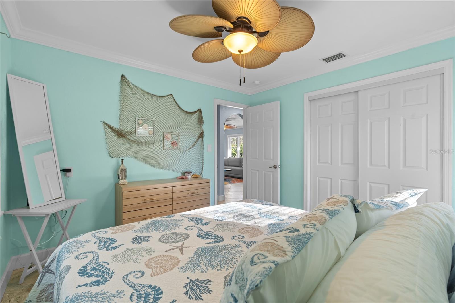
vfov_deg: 73.7
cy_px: 152
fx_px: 202
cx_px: 228
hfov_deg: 96.7
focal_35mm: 16
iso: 250
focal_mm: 16
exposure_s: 1/1.67
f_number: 9
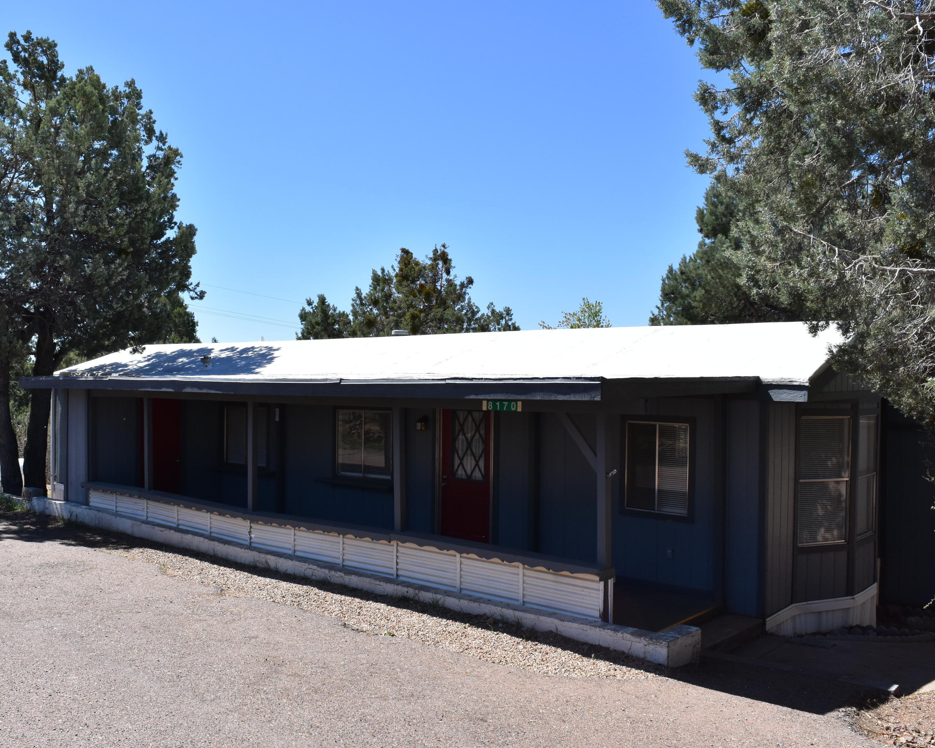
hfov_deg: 57.1
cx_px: 419
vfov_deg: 47.1
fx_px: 858
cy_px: 373
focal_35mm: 31
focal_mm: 18
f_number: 13
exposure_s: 1/640
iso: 500
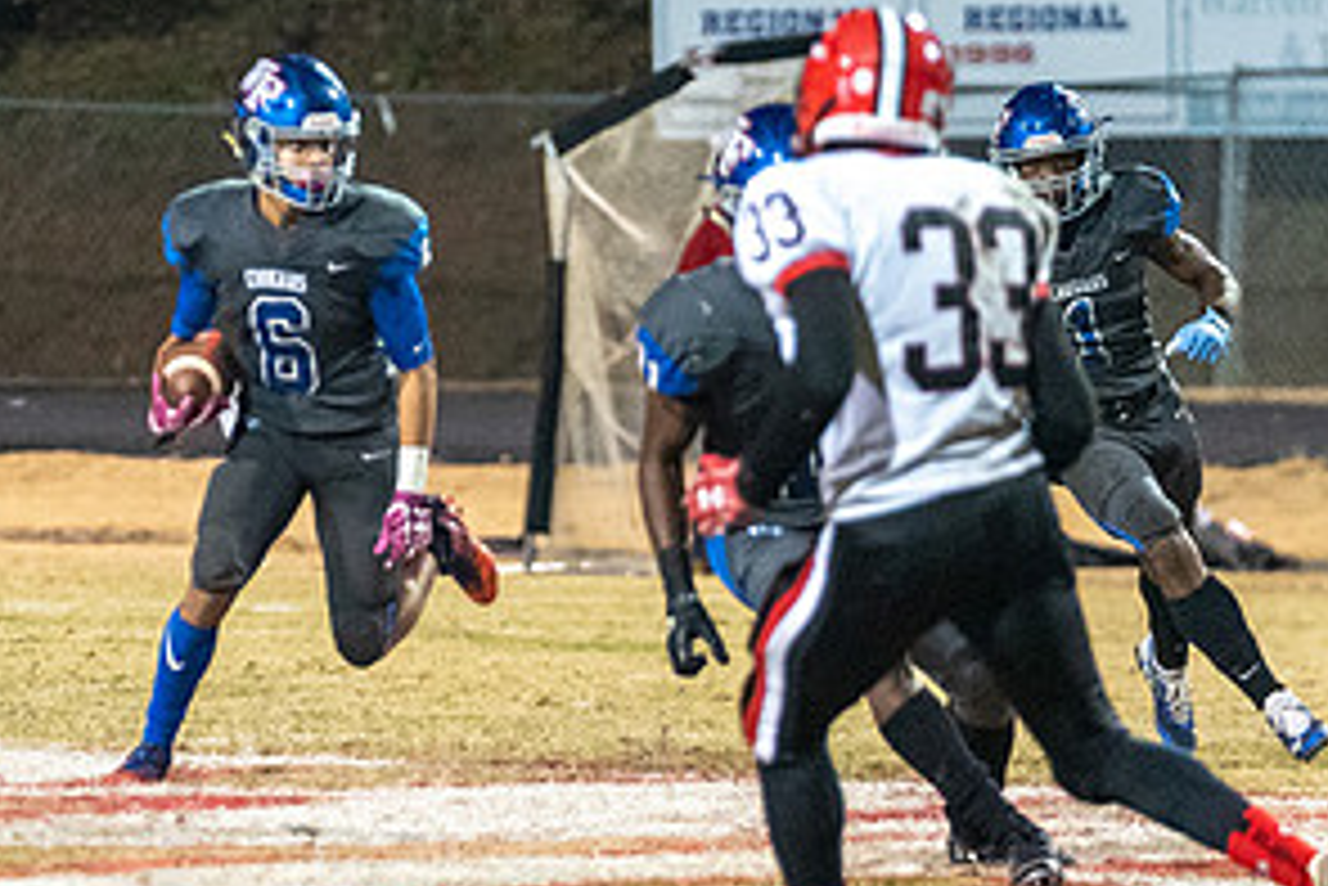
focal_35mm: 490
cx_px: 296
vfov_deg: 2.8
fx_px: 18084
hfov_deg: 4.2
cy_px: 344
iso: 8000
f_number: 2.8
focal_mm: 179
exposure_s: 1/640
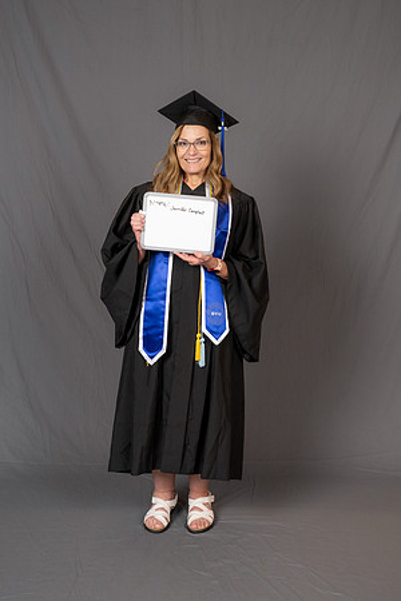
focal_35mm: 54
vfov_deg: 36.9
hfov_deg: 25.1
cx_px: 200
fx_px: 902
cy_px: 300
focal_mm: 54
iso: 2000
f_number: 8
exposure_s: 1/200
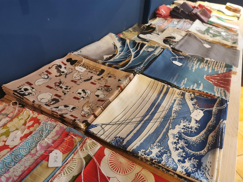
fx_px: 190
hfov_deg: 65.3
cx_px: 122
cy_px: 91
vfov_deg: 51.4
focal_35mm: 27
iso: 320
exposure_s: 1/33.3
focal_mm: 5.56
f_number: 1.6
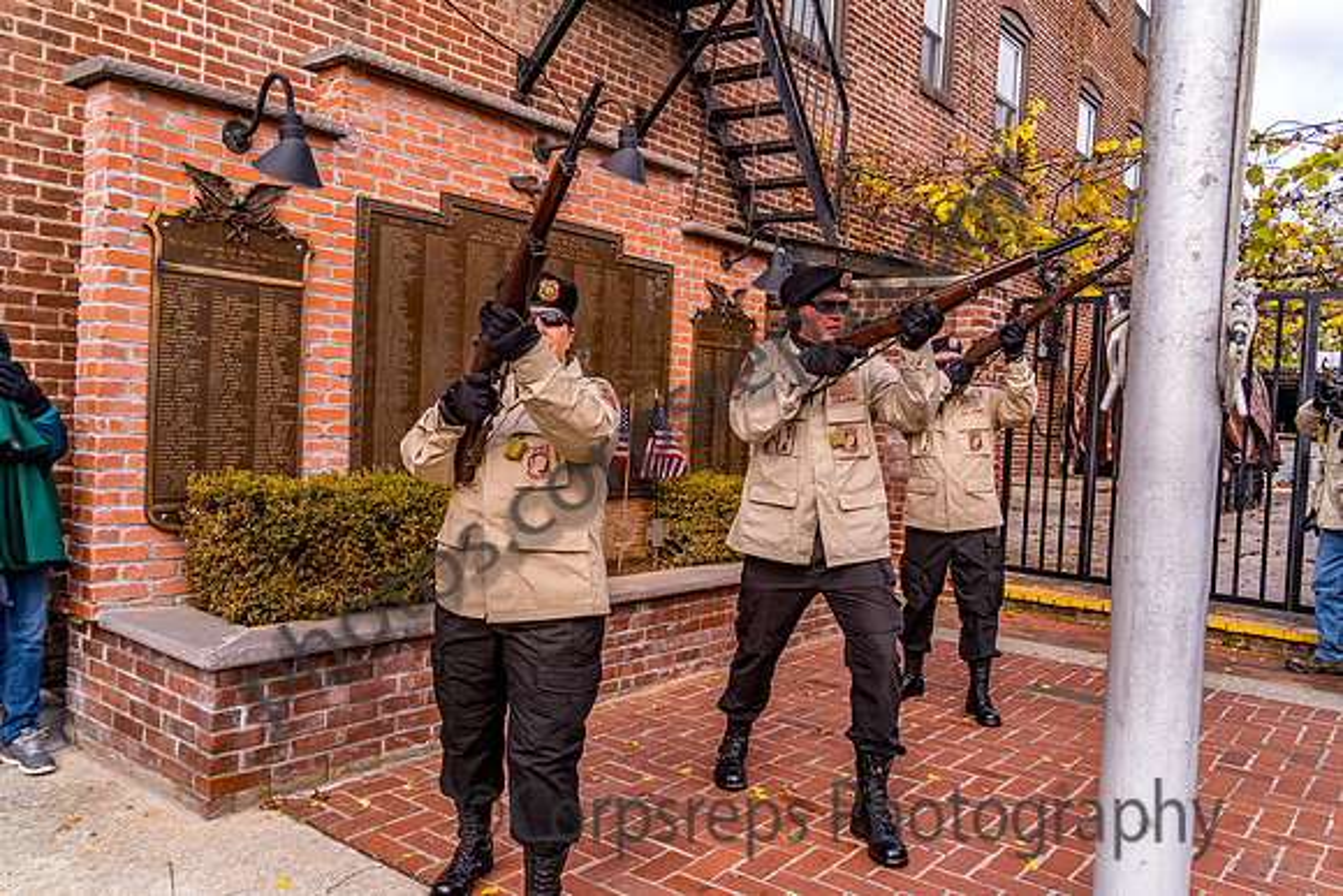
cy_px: 448
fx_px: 1045
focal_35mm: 28
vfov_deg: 46.4
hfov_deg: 65.5
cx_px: 672
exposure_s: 1/640
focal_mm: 28
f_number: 6.3
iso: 800
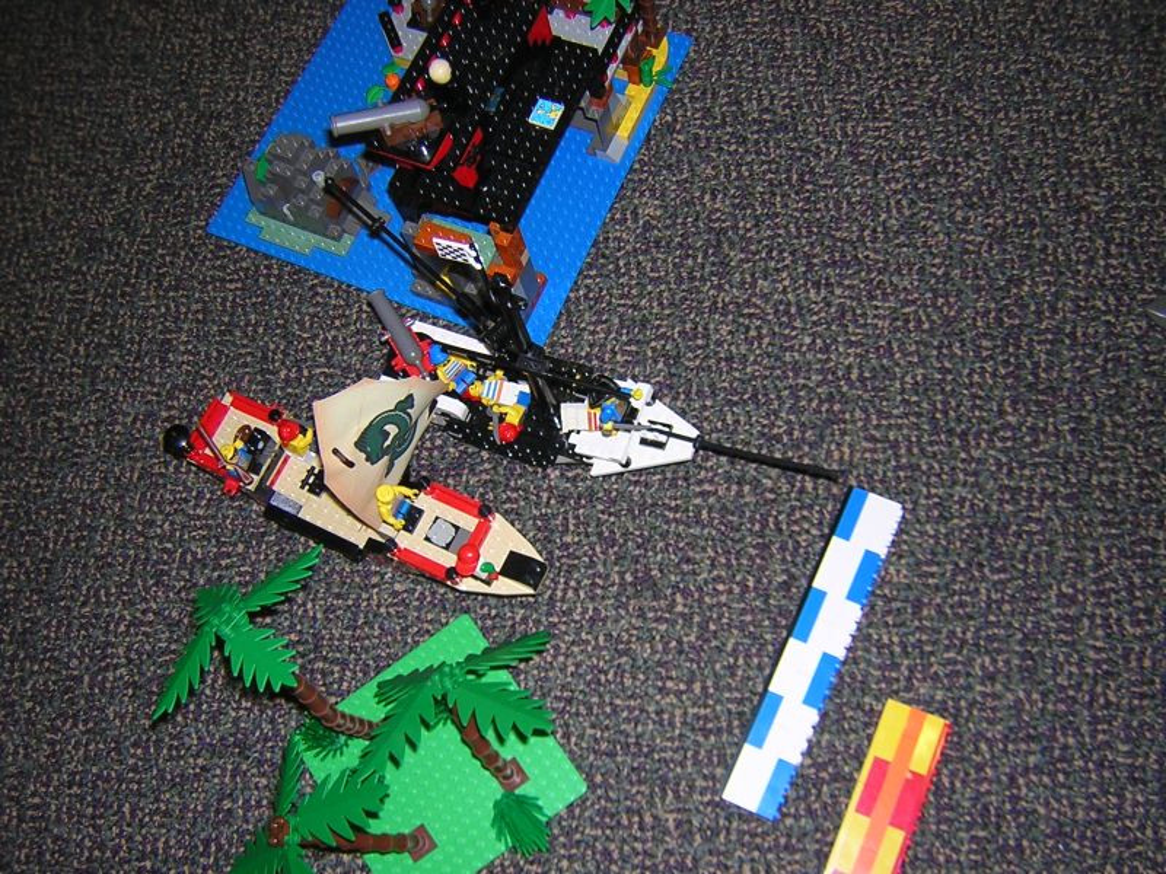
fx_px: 1213
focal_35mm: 36
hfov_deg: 51.4
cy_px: 437
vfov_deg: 39.7
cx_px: 583
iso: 100
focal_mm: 4.7
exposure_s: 1/60.1
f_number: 2.6
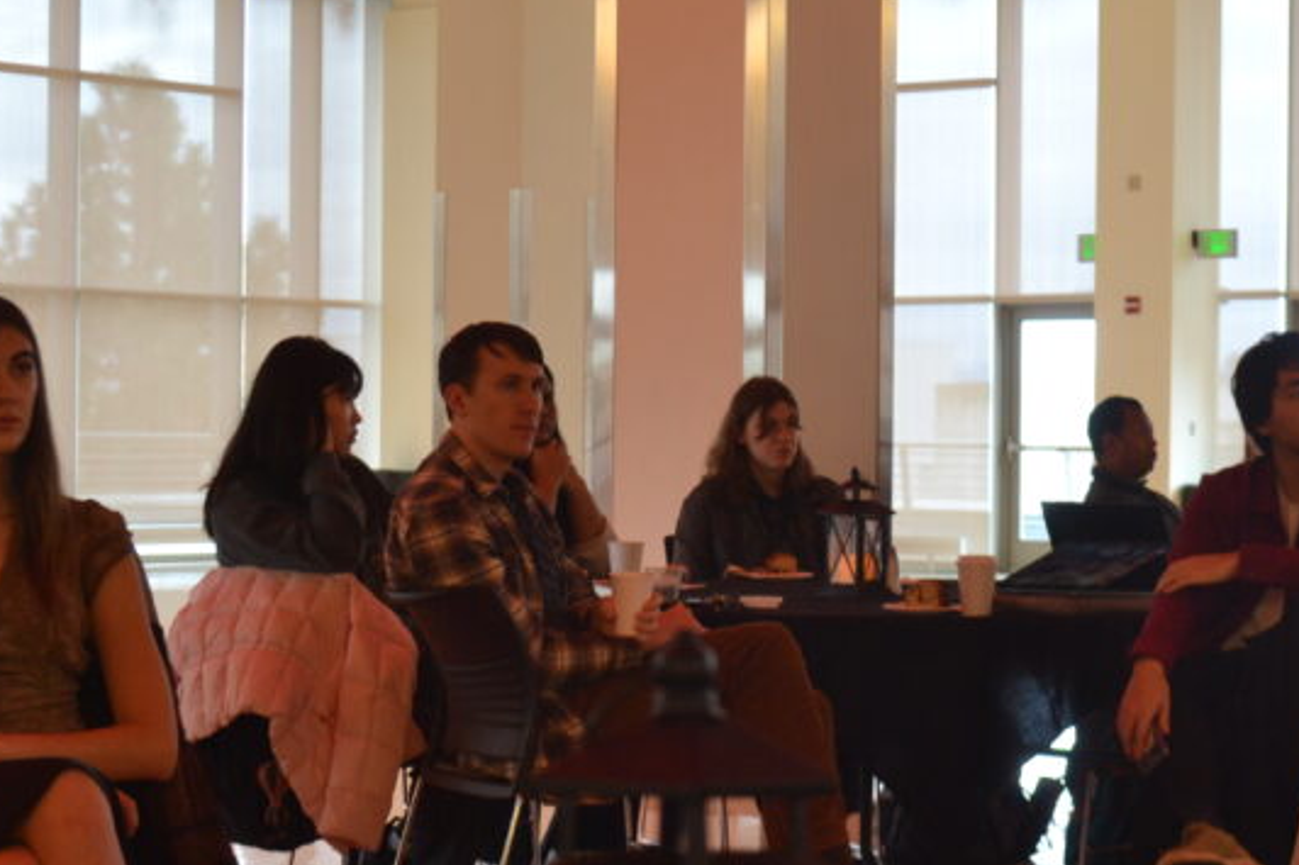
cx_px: 860
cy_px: 489
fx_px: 3535
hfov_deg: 20.8
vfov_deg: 14.0
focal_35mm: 98
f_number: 5
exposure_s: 1/15
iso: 500
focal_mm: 34
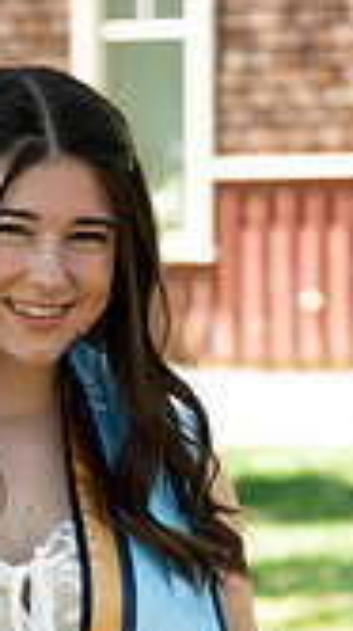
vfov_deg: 6.2
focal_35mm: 346
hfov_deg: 3.5
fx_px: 5775
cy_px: 601
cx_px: 99
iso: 640
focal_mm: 122
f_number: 5.6
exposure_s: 1/320
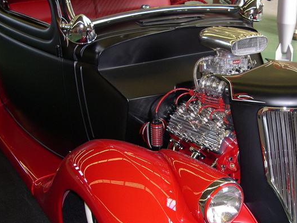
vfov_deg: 25.1
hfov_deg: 32.7
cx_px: 216
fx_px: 498
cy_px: 155
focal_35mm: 58
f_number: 2.8
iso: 157
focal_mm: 8
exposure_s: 1/60
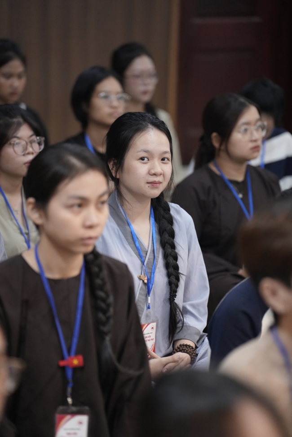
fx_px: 1825
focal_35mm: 150
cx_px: 146
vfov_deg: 13.7
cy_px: 218
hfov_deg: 9.1
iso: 4000
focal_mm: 150
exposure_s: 1/100
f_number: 2.8
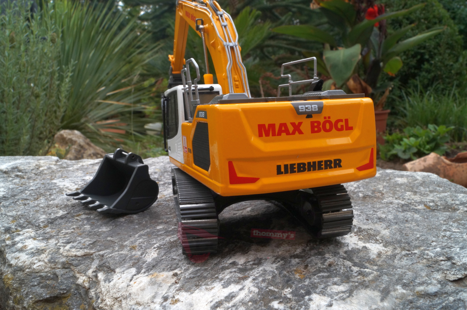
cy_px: 155
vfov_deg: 39.9
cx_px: 234
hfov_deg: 57.3
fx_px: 428
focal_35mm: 33
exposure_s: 1/60
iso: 500
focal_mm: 22
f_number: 20
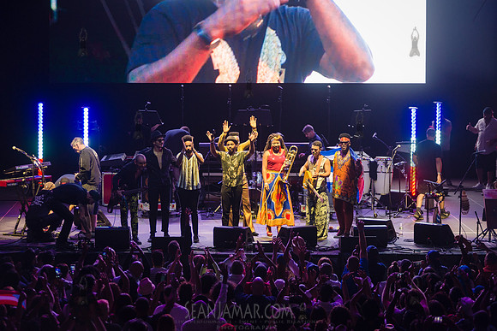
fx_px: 1657
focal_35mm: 120
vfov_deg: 11.4
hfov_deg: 17.1
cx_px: 248
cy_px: 166
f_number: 2.8
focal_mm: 120
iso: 640
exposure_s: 1/400
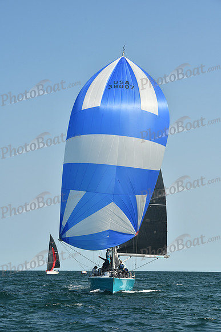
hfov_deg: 14.4
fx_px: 874
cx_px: 110
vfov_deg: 21.5
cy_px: 166
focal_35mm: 95
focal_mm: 95
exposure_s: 1/640
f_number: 8
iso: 320
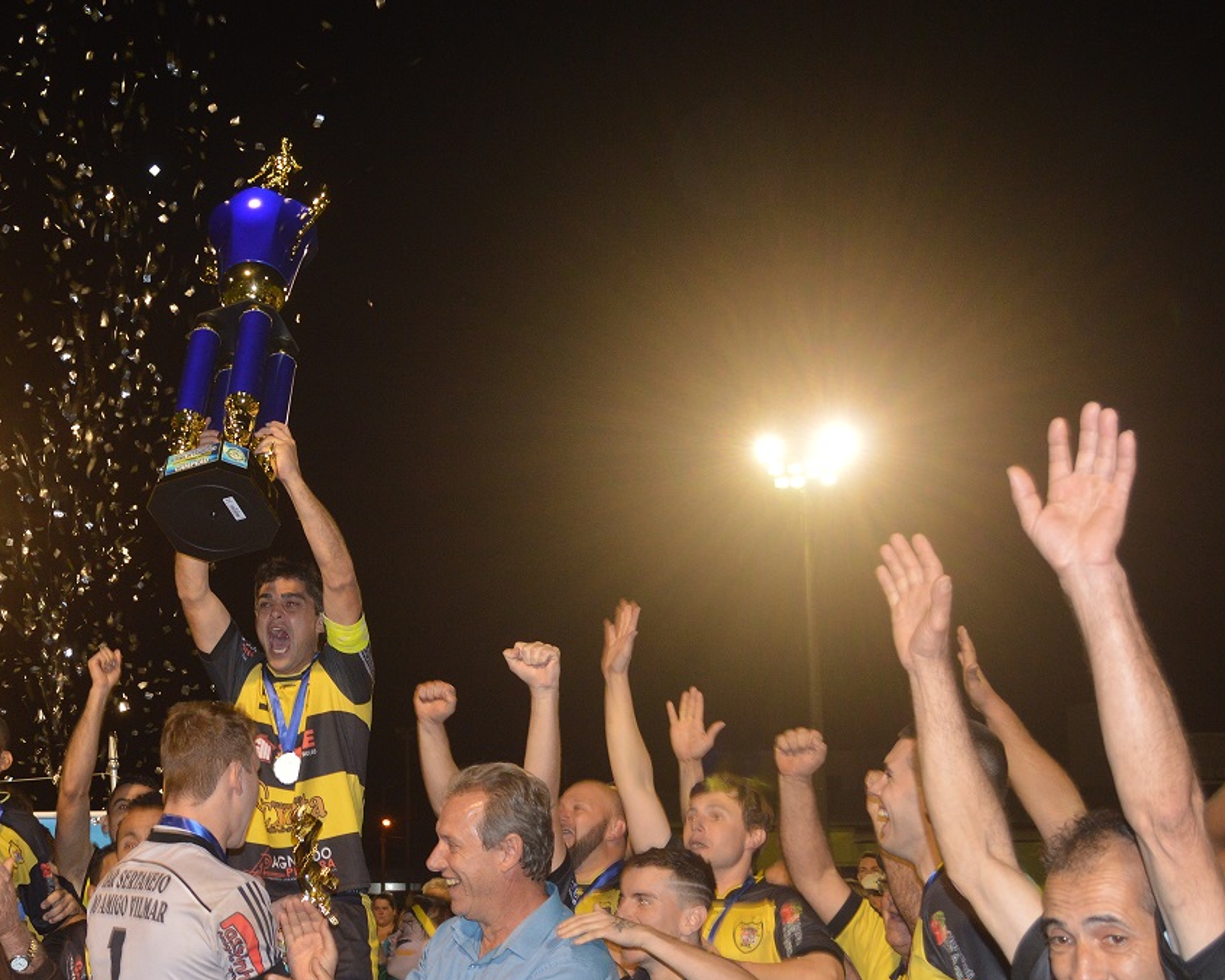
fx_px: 1813
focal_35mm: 50
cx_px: 272
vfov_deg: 30.0
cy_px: 654
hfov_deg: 36.3
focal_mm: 20
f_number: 4
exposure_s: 1/60
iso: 400
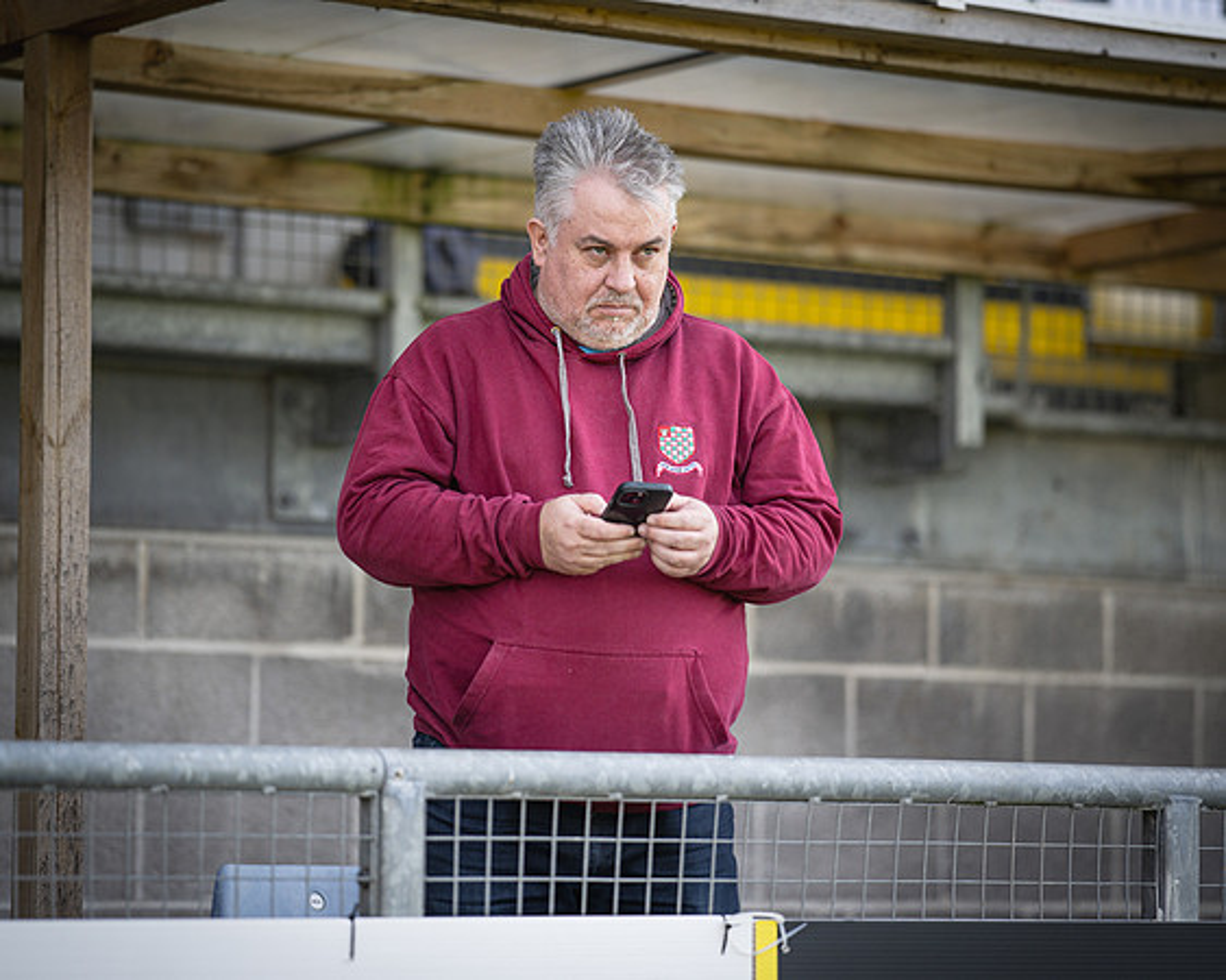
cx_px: 628
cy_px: 490
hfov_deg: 12.7
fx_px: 5515
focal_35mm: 152
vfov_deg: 10.2
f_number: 1.8
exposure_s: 1/1250
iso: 200
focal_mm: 135
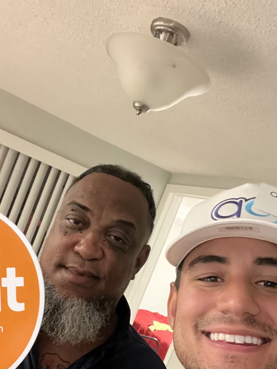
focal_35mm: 42
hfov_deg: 34.1
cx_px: 102
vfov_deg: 44.0
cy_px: 252
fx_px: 448
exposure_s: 1/15
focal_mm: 2.71
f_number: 2.2
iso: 800
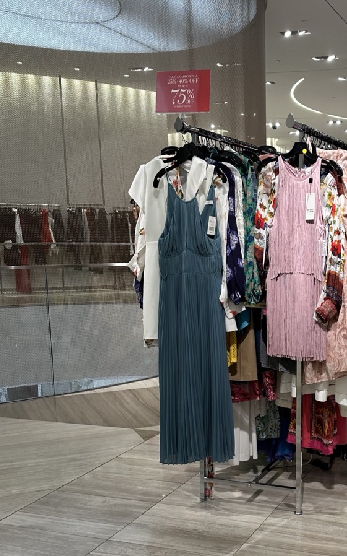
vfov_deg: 56.7
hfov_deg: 35.1
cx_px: 312
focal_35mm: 34
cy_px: 278
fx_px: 515
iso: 100
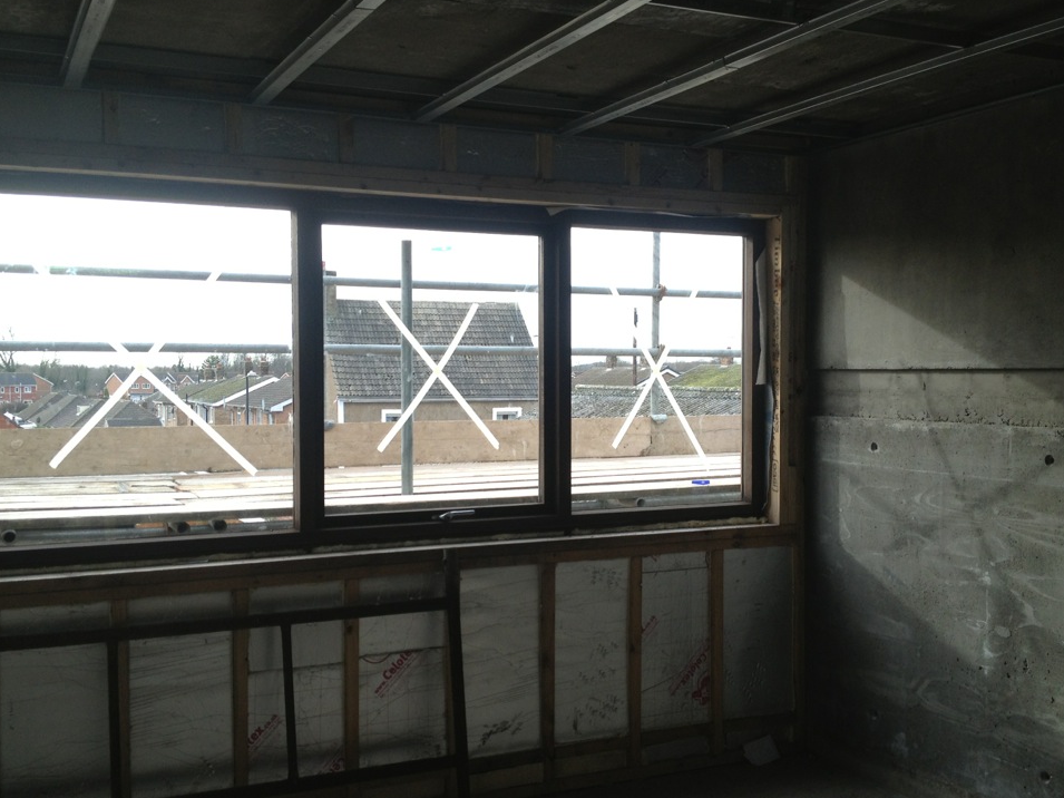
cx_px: 573
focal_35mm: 44
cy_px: 416
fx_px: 1352
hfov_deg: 42.9
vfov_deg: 32.9
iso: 50
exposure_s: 1/153
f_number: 2.4
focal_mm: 4.28
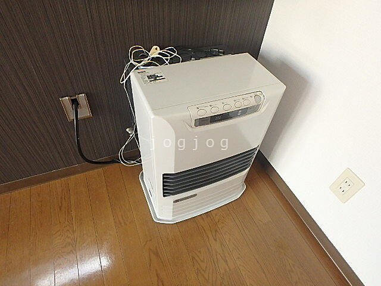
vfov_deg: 63.4
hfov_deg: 79.0
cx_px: 190
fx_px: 231
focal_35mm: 21
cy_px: 143
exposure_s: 1/30
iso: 500
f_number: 3.5
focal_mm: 3.7
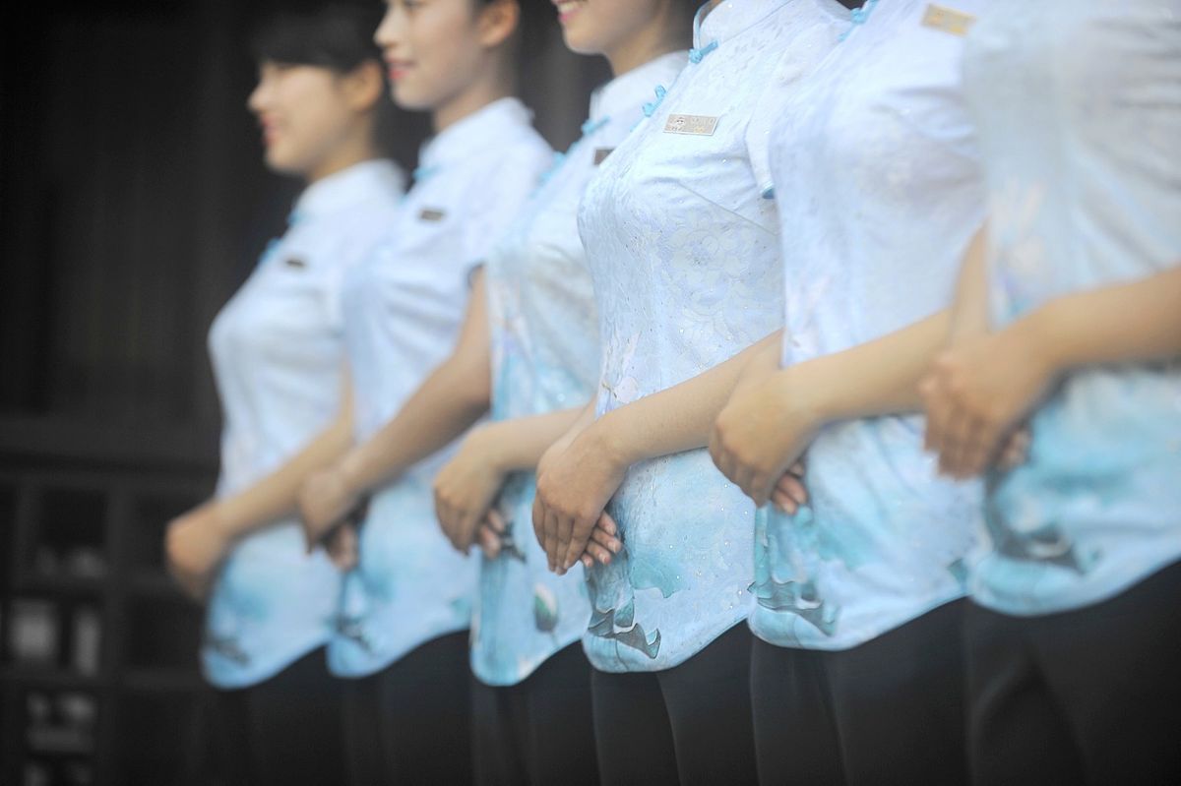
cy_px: 393
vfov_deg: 9.8
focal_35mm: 140
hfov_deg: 14.7
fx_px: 4591
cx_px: 590
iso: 250
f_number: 2.8
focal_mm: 140
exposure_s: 1/640
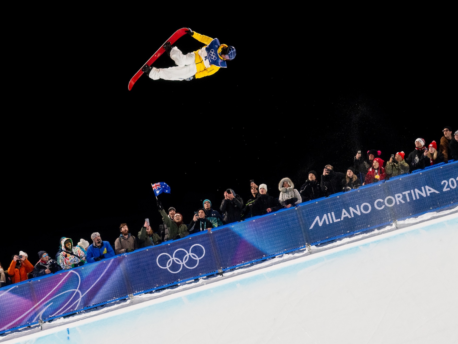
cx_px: 228
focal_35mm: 55
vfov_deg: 26.6
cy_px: 171
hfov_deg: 34.9
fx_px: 728
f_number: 1.8
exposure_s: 1/6400
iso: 800
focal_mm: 50
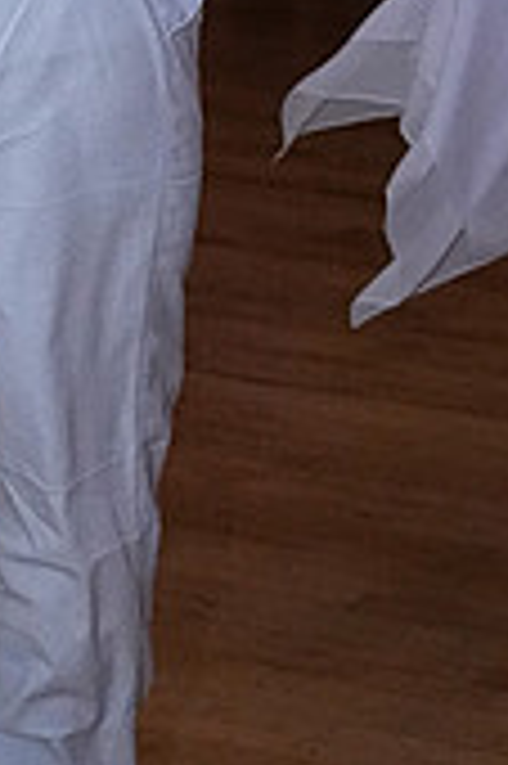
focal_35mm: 198
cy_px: -194
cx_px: 371
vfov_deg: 10.2
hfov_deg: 6.9
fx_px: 4199
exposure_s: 1/200
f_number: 4.5
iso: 5000
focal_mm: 39
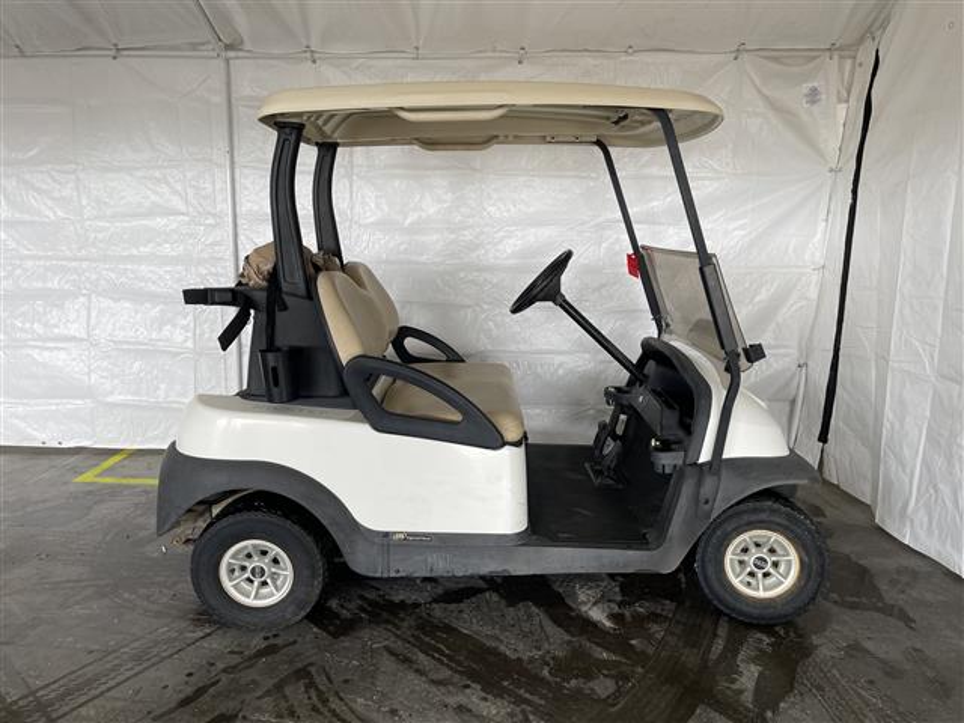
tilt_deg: -12.5
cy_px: 362
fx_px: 724
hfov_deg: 67.3
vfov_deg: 53.1
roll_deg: -0.2
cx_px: 482
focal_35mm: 26
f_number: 1.6
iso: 32
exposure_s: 1/134
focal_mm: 5.1
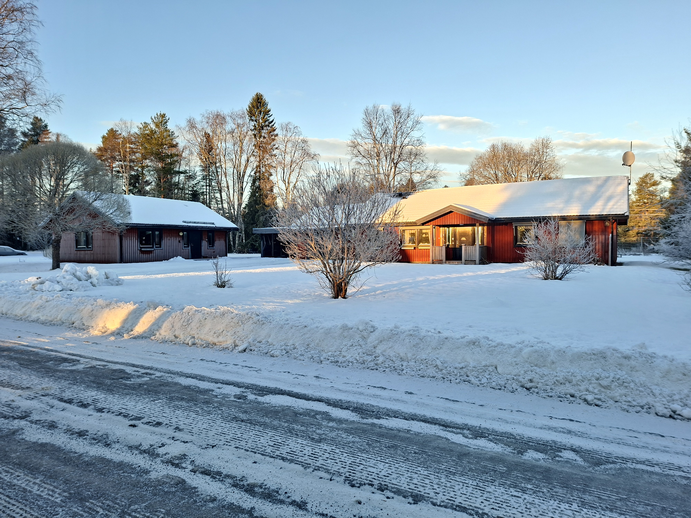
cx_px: 346
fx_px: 459
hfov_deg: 73.9
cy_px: 259
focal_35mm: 23
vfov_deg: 58.9
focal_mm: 5.54
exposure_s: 1/100
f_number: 1.8
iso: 50
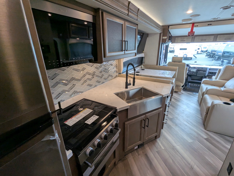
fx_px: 108
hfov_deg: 94.4
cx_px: 117
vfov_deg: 78.2
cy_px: 88
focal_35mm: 16
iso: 105
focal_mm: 2.35
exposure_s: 1/112
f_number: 2.2
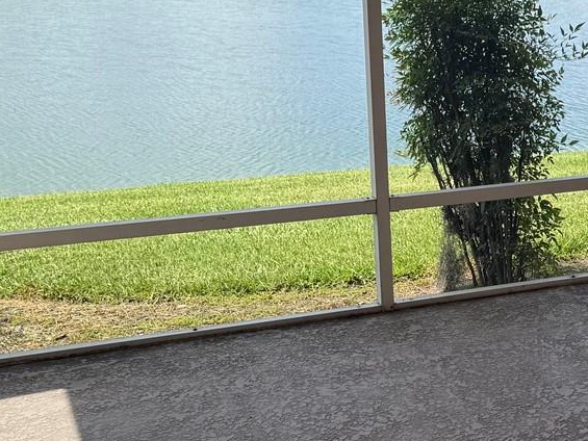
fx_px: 1155
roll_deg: +1.1
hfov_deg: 27.8
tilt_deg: -19.1
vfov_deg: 21.5
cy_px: 304
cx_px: 489
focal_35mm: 68
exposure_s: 1/1560
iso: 80
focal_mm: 6.76
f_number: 1.78
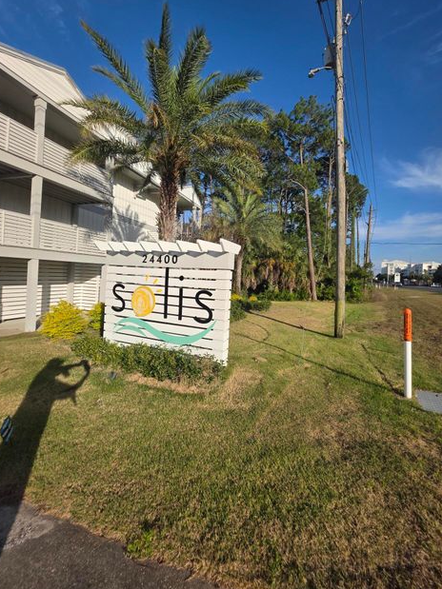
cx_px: 224
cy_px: 275
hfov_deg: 85.7
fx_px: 238
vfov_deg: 101.9
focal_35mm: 14
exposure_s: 1/2410
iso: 40
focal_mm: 2.2
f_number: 1.9
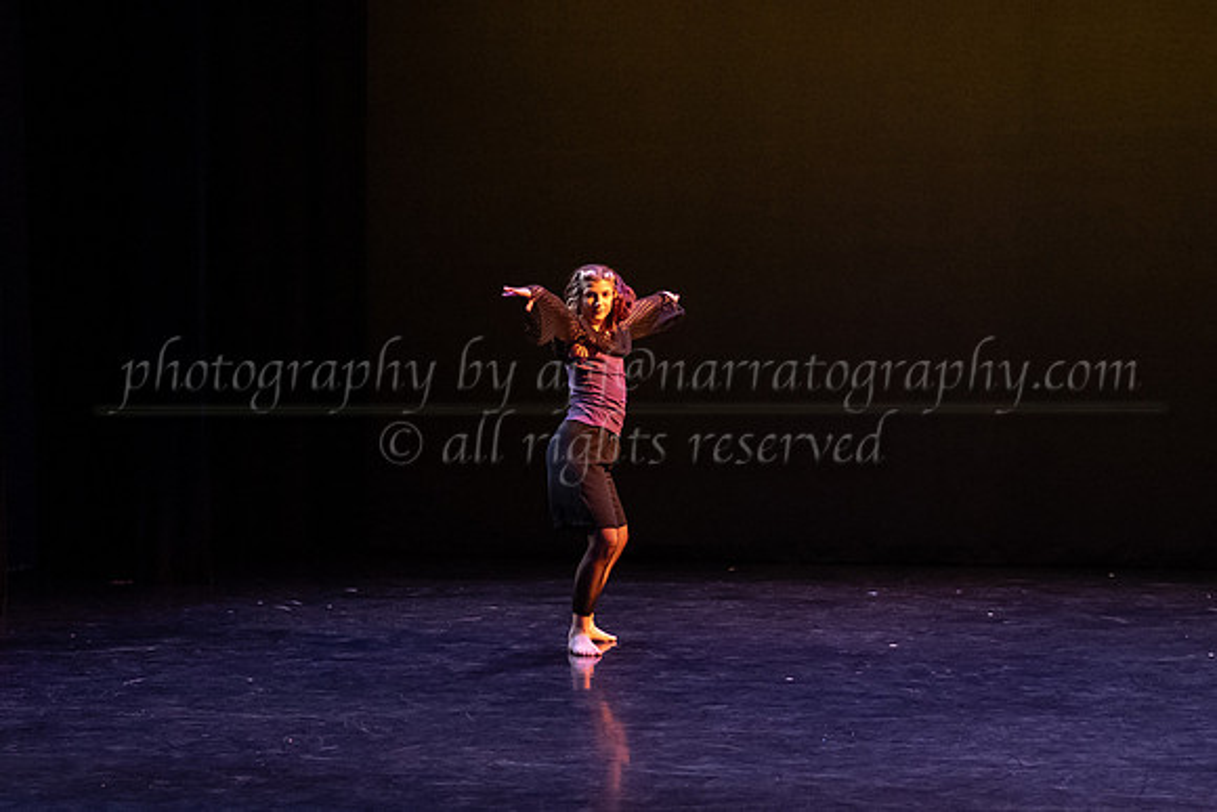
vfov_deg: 16.9
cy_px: 416
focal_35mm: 81
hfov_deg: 25.0
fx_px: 2739
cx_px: 625
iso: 4000
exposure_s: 1/320
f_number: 4
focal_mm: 58
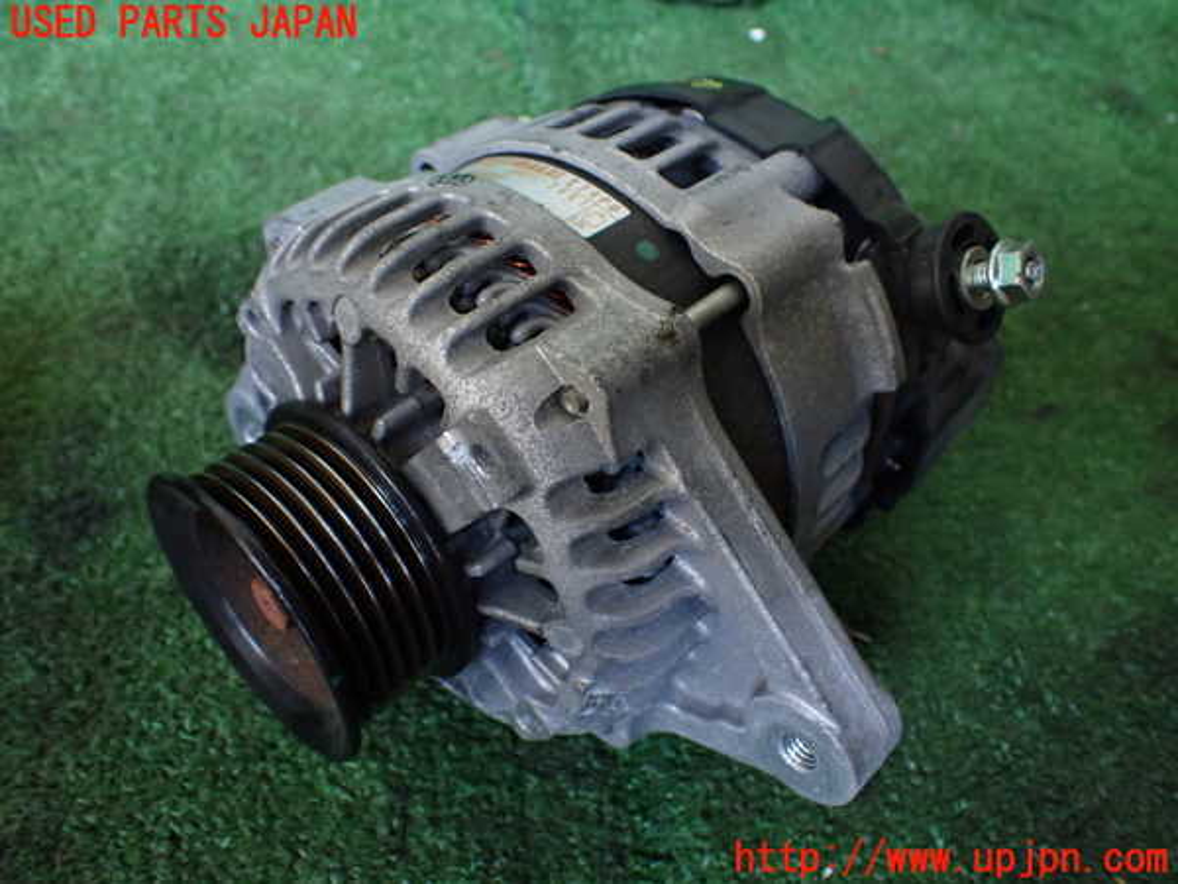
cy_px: 442
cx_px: 589
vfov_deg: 46.8
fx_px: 1021
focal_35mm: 30
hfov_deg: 60.0
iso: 640
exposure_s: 1/125
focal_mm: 5.4
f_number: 2.3
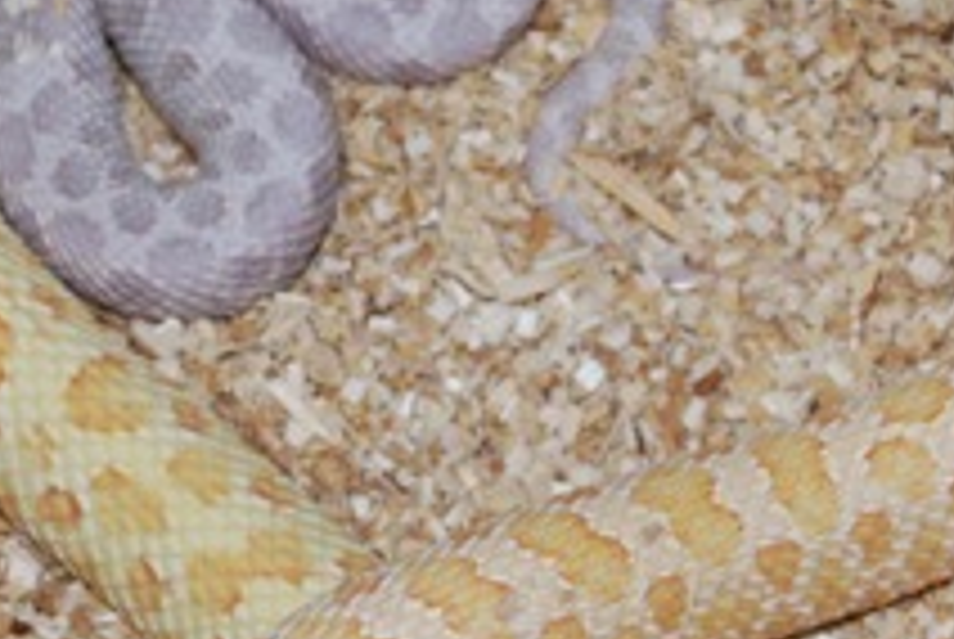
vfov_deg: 7.0
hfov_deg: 10.4
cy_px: 225
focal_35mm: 198
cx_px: 288
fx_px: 5251
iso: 200
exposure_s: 1/60
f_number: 5.3
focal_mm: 35
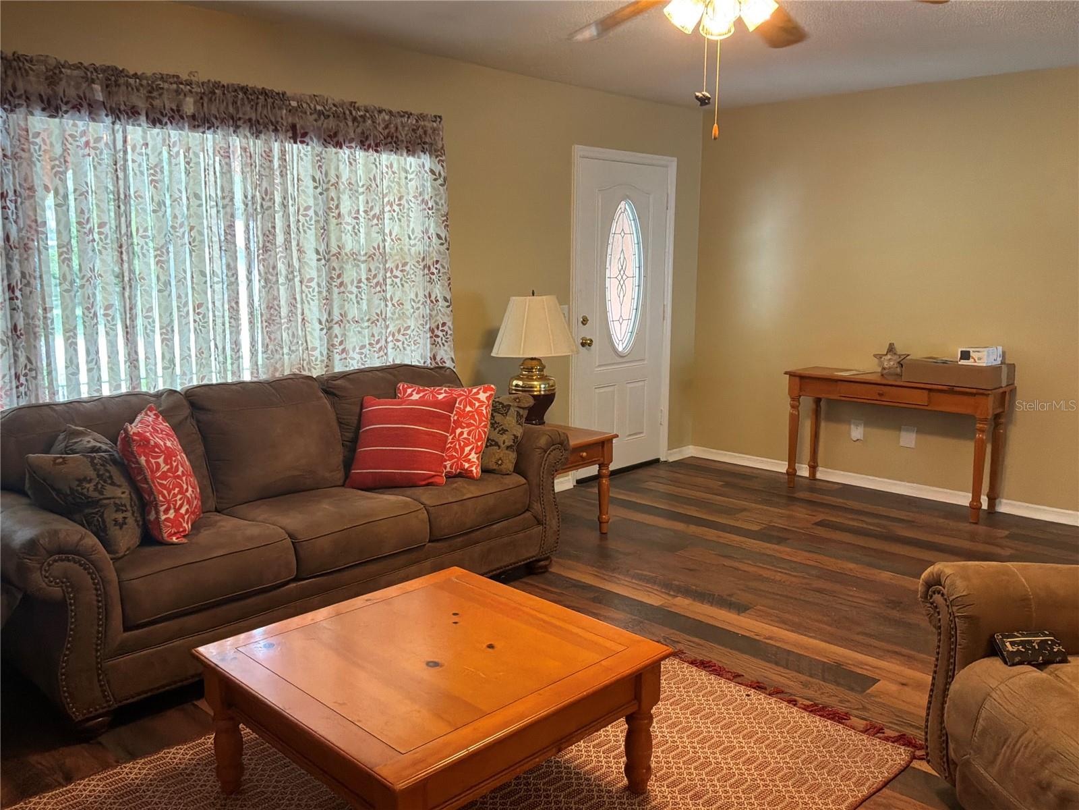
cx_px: 540
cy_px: 405
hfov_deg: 63.4
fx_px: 873
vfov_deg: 49.7
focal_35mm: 28
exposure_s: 1/60
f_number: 1.8
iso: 125
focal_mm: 3
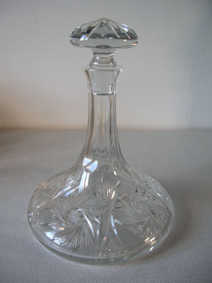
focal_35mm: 35
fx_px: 286
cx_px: 106
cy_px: 142
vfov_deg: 52.7
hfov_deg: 40.6
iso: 50
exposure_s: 1/16.1
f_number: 2.8
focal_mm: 5.8
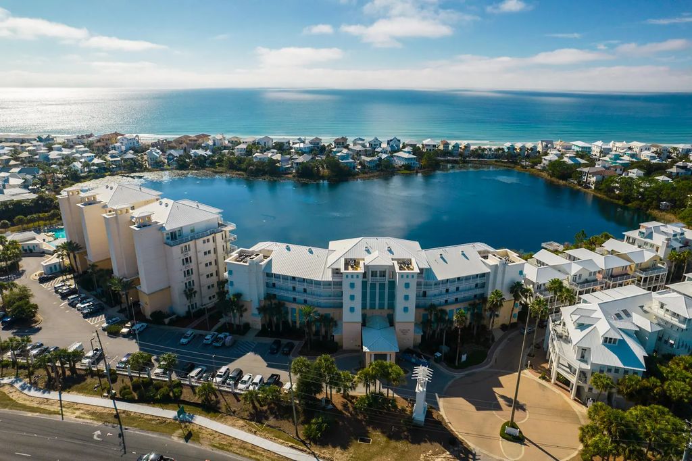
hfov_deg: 78.6
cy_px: 230
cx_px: 346
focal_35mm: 22
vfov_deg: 57.2
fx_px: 423
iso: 110
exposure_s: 1/200
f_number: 2.8
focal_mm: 8.38
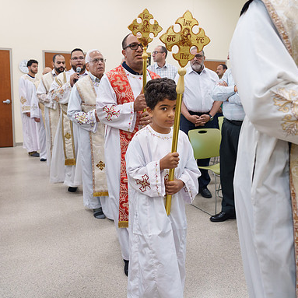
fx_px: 331
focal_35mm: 34
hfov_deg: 48.4
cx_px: 143
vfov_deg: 48.4
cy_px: 135
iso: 1600
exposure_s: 1/160
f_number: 3.5
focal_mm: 24
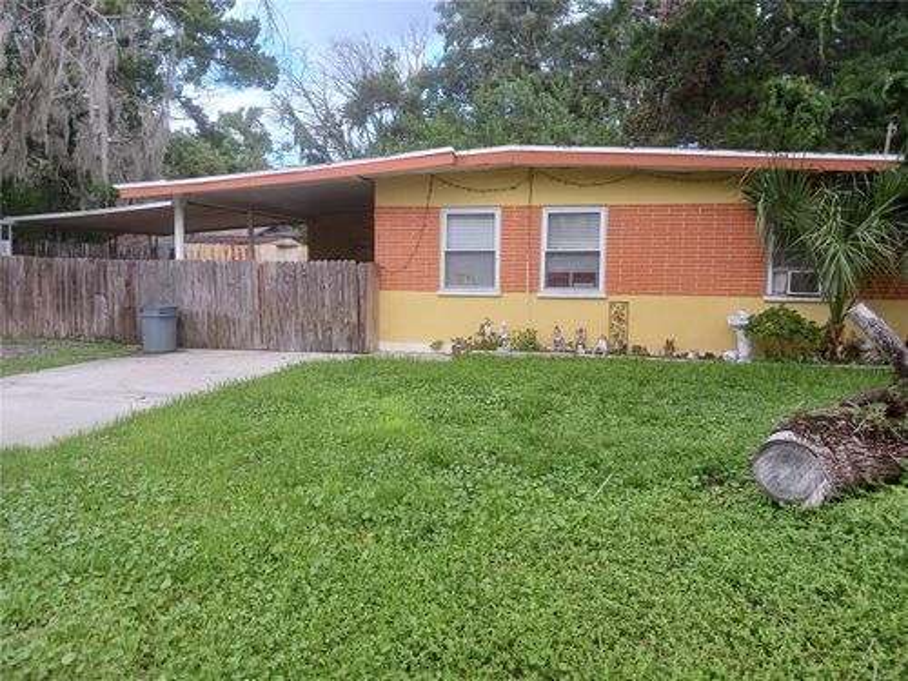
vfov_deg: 51.4
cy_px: 340
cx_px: 454
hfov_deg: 65.3
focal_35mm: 27
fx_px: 708
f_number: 1.8
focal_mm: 4
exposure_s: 1/120
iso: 40
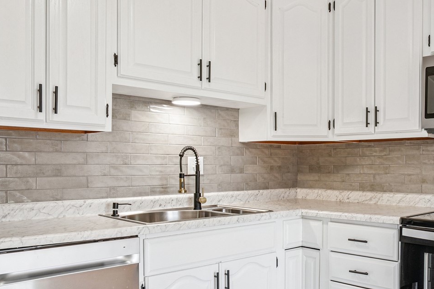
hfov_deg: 54.4
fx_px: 410
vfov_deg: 38.8
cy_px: 163
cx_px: 296
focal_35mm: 34
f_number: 9
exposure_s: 1/60
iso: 400
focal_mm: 19
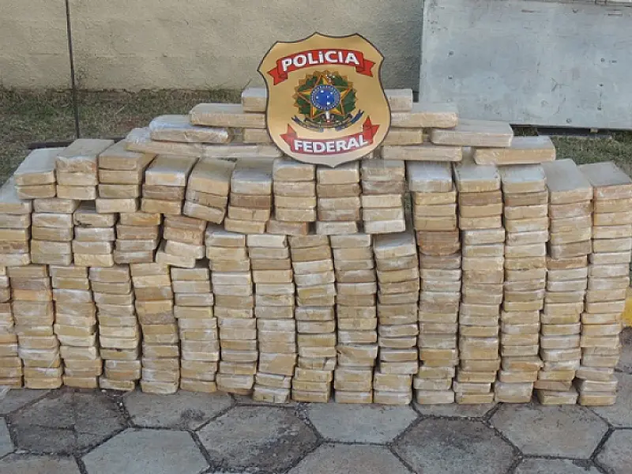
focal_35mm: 43
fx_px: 785
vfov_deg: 33.6
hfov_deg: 43.9
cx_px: 316
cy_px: 237
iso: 100
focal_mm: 7.6
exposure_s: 1/200
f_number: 3.4
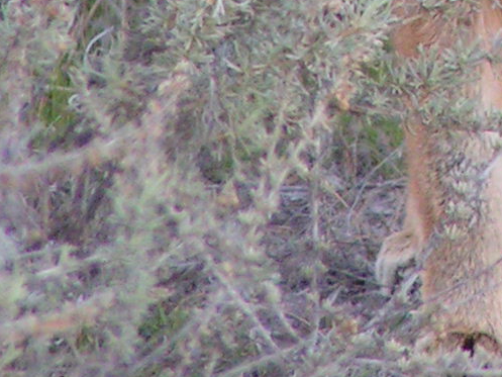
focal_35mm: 1566
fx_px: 22716
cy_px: -322
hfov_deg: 1.3
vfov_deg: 0.9
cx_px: 613
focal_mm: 58
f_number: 3.5
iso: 200
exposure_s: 1/160
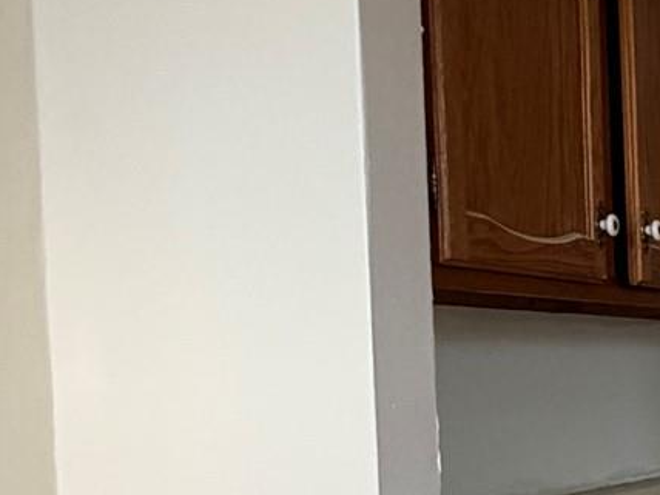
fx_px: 1277
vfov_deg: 21.6
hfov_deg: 20.6
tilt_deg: -2.4
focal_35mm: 67
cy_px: 421
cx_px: 1180
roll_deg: -0.1
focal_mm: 2.22
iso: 200
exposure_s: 1/121
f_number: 2.2
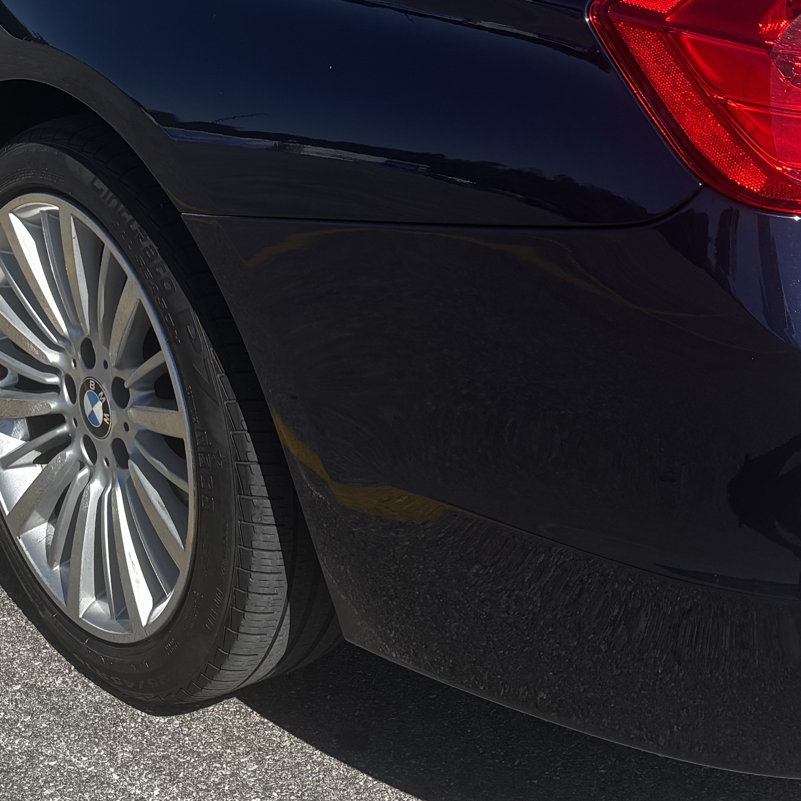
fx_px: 1937
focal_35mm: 74
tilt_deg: -15.4
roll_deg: -0.9
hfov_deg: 22.8
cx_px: 97
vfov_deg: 22.7
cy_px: 47
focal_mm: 5.96
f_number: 1.6
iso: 50
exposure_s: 1/3021
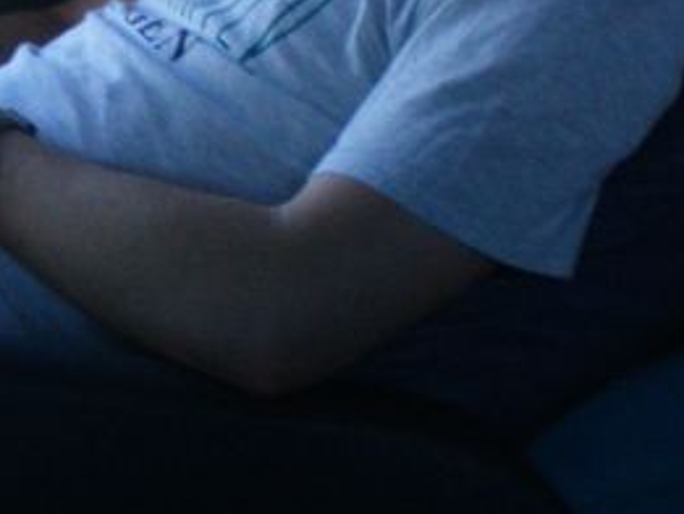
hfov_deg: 20.3
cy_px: -76
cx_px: 77
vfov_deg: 15.1
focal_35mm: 95
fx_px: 1878
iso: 160
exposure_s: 1/60
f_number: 3.1
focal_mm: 6.3
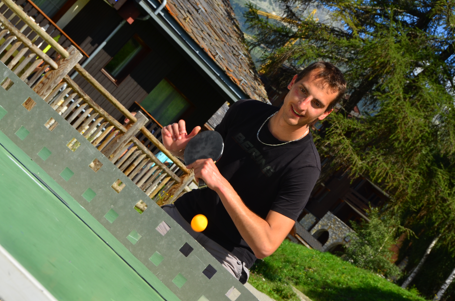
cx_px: 225
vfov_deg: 12.5
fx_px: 1375
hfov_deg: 18.8
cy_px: 145
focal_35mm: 109
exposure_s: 1/250
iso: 200
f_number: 14
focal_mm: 70
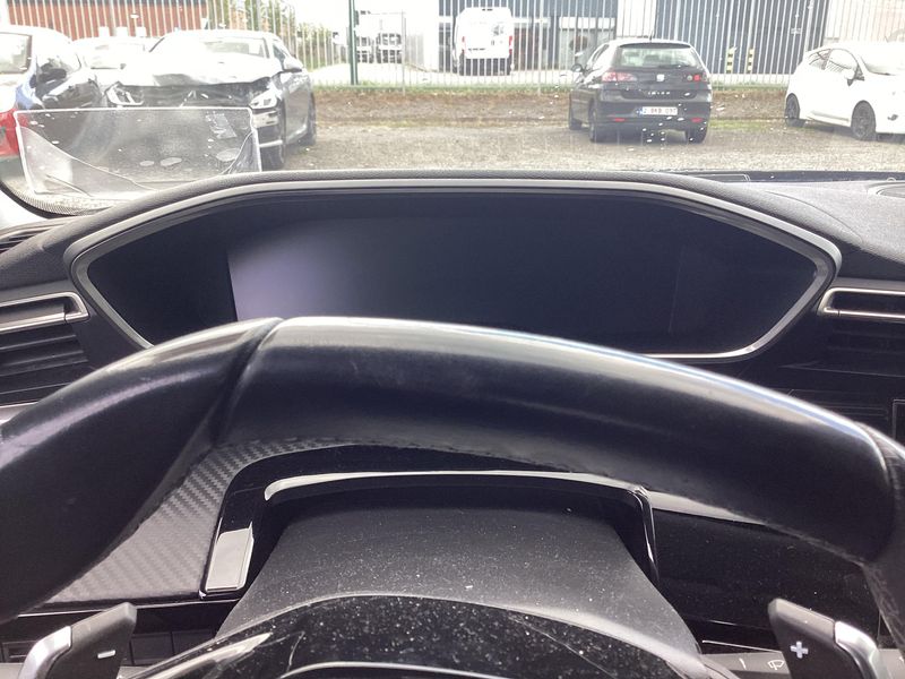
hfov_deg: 58.4
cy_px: 340
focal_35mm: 31
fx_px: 810
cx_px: 452
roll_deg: -0.2
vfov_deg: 45.4
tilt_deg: -19.1
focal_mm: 3.3
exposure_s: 1/120
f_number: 2.4
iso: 50
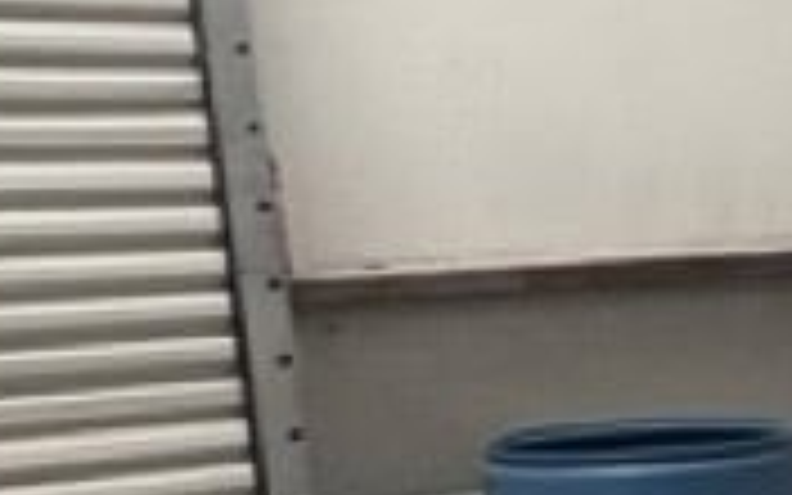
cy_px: 526
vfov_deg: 12.0
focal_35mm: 108
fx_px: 2331
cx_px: 2092
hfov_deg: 12.8
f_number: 2.2
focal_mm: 2.2
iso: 250
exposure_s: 1/60
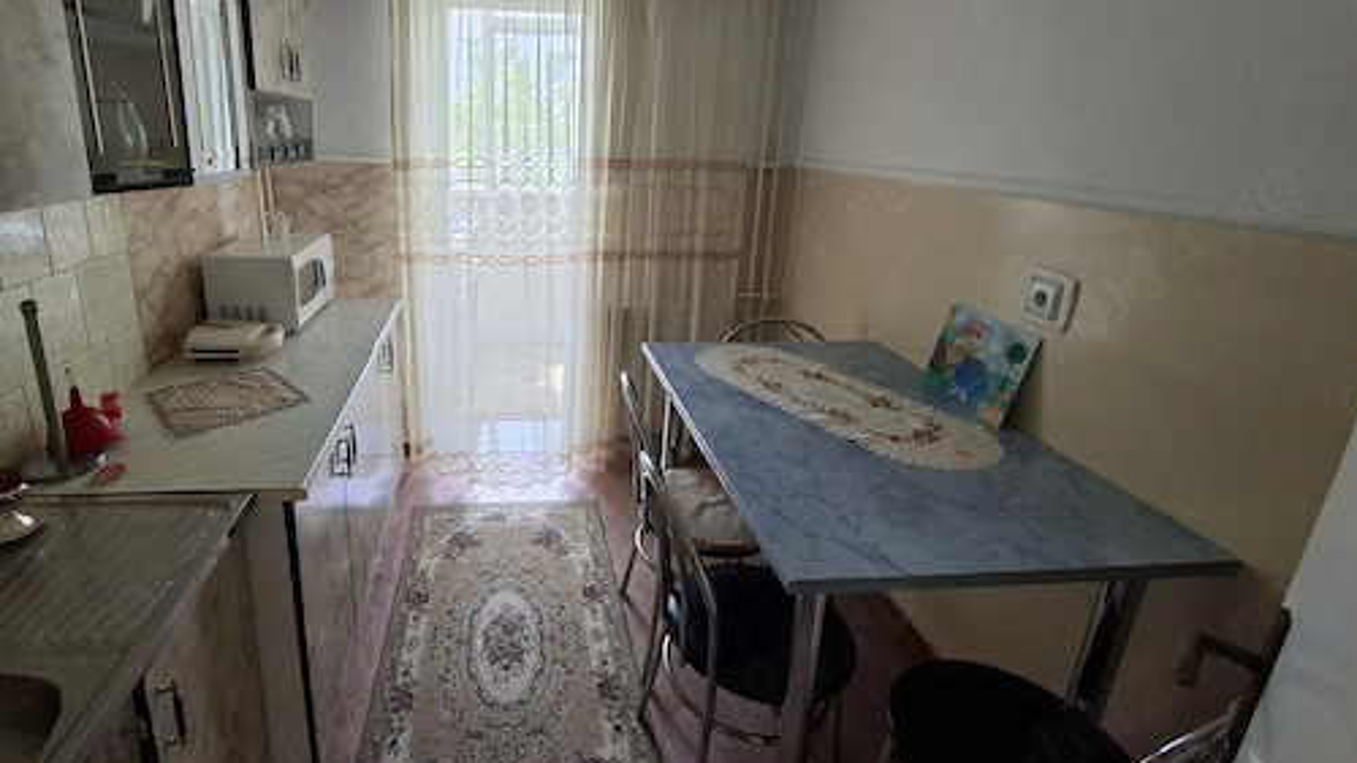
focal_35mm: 17
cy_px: 323
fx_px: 612
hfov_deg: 94.9
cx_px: 554
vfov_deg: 63.6
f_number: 2.2
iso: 100
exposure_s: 1/40
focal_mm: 1.74
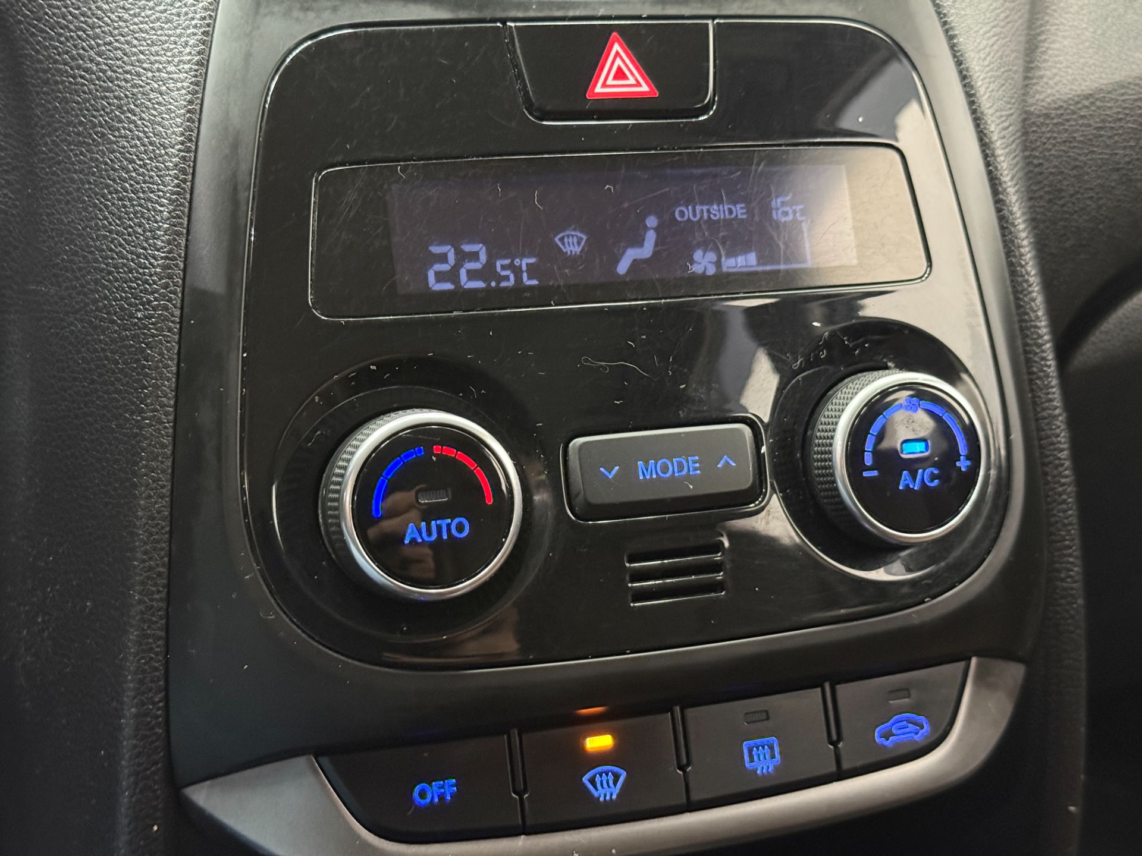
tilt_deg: -19.5
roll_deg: -2.4
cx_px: 571
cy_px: 428
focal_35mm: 48
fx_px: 1584
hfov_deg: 39.7
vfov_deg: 30.3
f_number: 1.78
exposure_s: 1/24
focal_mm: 6.76
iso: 640
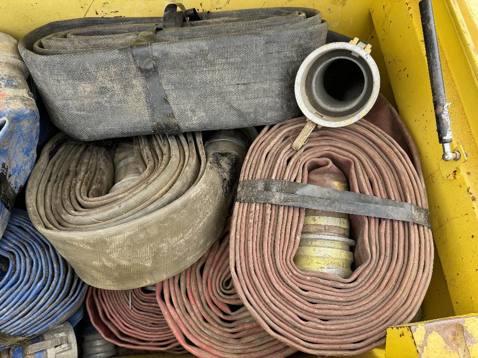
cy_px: 179
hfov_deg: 71.6
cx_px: 239
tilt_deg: -69.8
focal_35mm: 24
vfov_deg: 56.8
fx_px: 331
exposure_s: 1/700
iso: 80
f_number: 1.78
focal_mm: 6.76
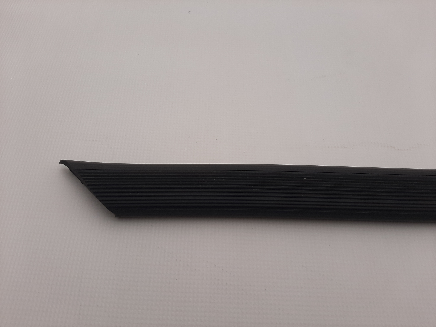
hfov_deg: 67.3
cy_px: 164
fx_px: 327
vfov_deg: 53.1
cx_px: 218
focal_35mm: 26
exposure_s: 1/3086
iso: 40
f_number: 1.7
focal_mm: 3.93
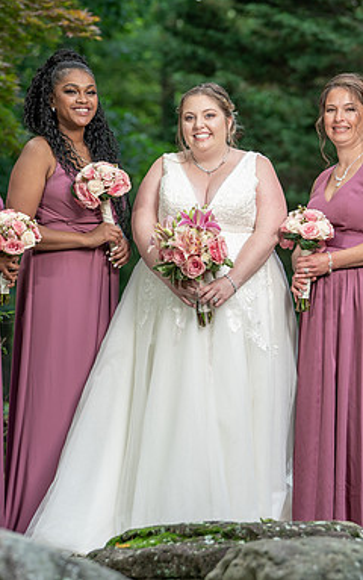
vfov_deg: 10.3
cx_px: 215
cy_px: 279
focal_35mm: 203
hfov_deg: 6.5
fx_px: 3207
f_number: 4
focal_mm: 120
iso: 200
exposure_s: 1/200
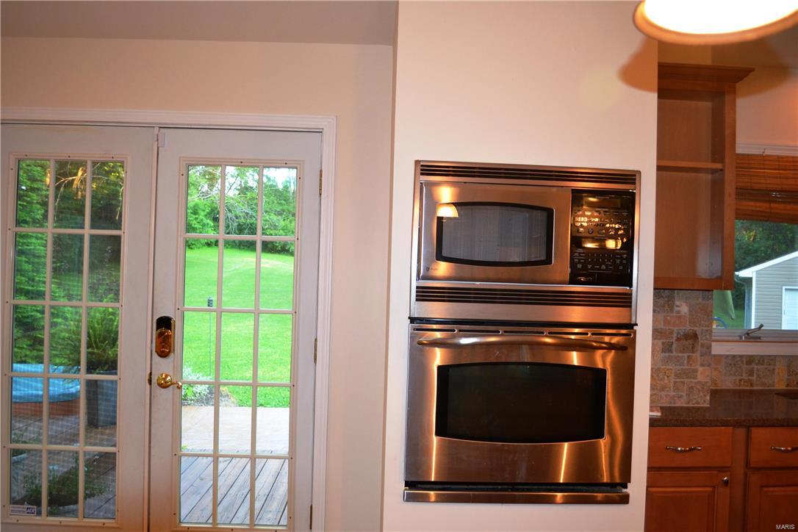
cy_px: 266
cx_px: 399
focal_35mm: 30
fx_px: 665
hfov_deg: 61.9
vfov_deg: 43.6
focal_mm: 20
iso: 900
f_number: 3.8
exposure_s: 1/60
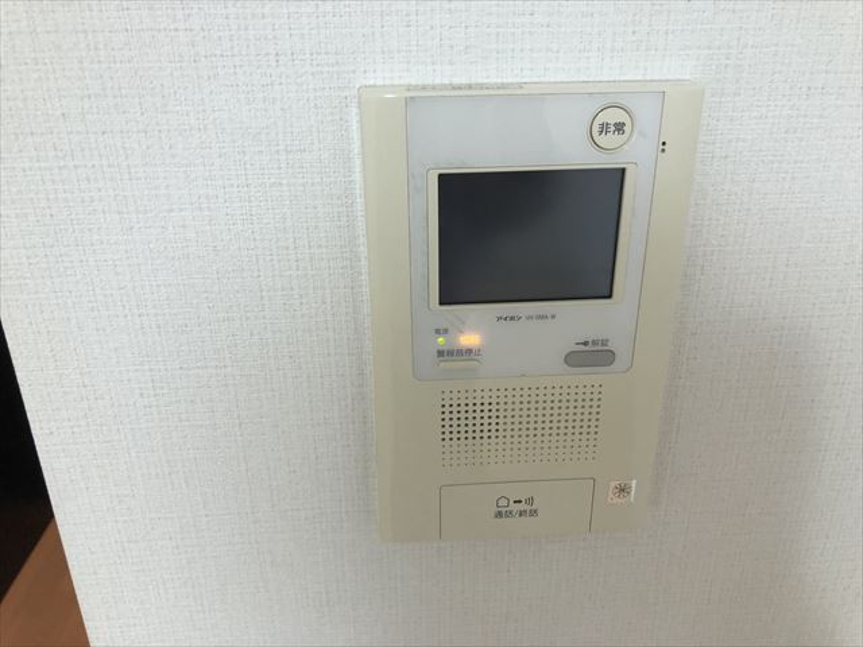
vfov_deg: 49.7
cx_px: 432
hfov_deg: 63.4
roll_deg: -3.1
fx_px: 698
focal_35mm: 28
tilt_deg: -23.2
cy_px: 324
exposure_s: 1/25
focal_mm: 3.99
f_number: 1.8
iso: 40
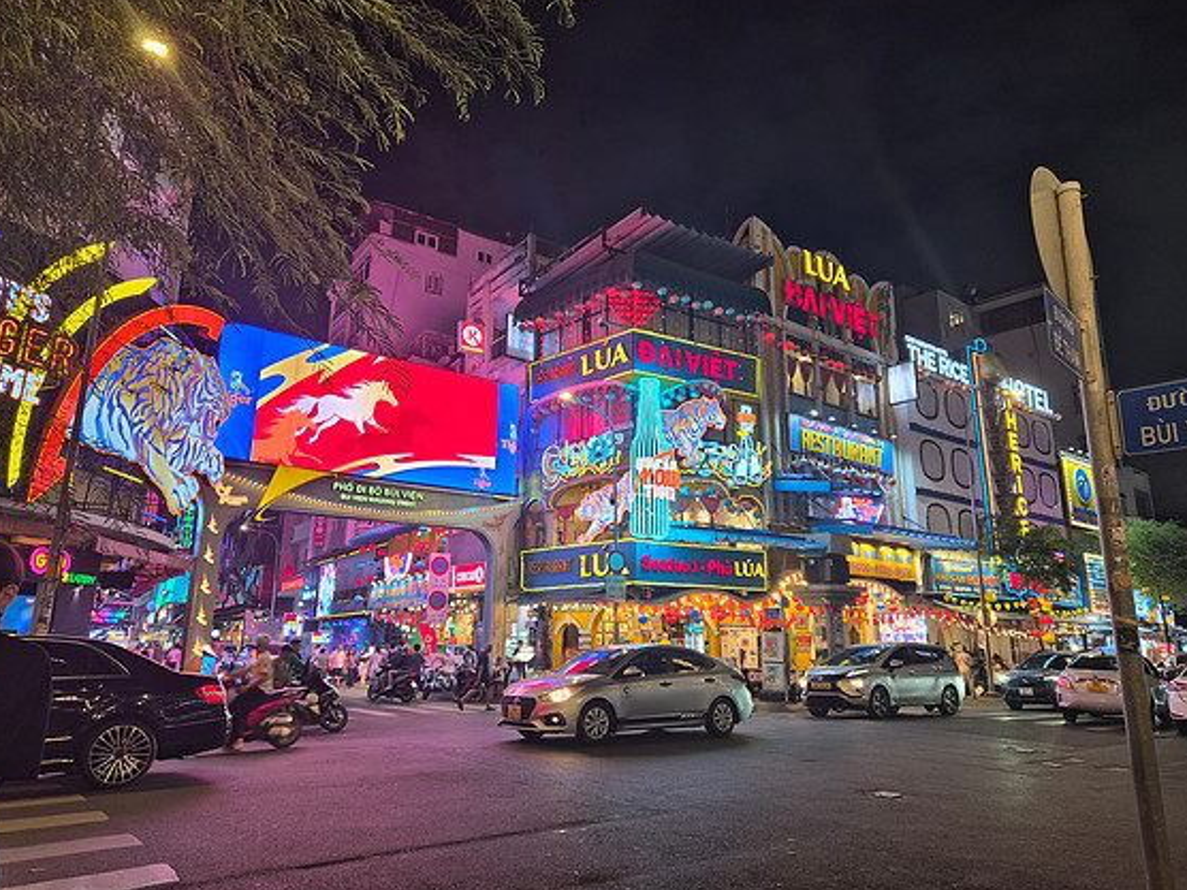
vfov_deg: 56.8
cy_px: 439
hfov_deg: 71.6
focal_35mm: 24
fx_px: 823
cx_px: 591
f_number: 1.8
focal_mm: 5.4
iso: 100
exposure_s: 1/60
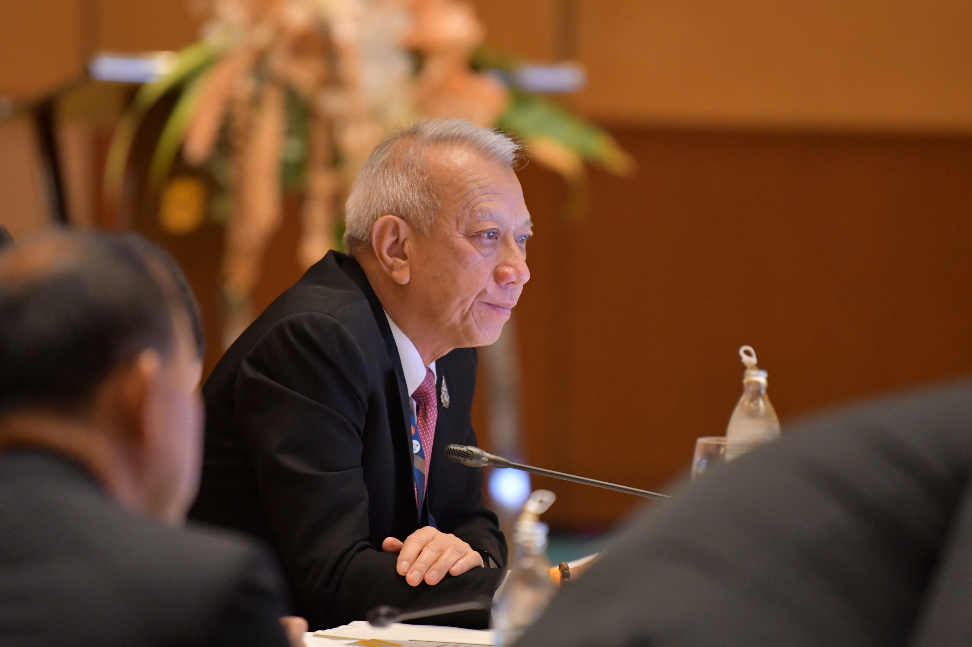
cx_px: 486
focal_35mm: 300
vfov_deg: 4.6
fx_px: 8096
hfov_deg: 6.9
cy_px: 324
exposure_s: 1/160
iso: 2500
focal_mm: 200
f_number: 2.8
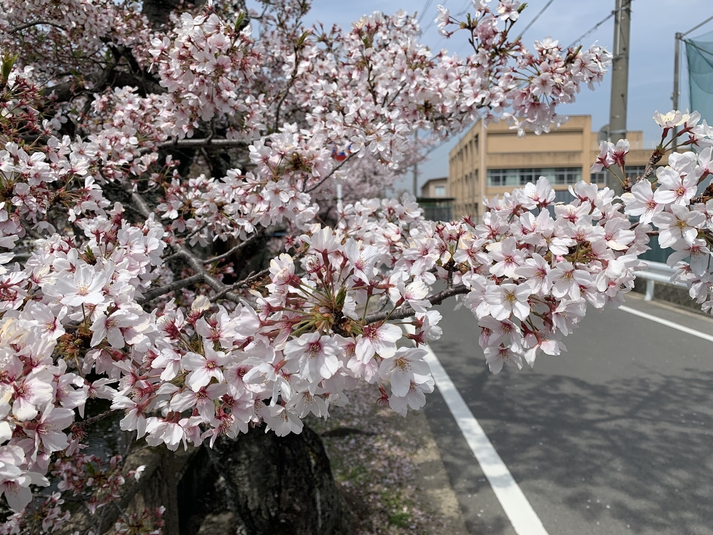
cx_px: 356
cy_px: 268
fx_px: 536
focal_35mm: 26
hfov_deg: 67.3
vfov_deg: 53.1
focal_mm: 4.25
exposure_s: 1/3401
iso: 25
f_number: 1.8
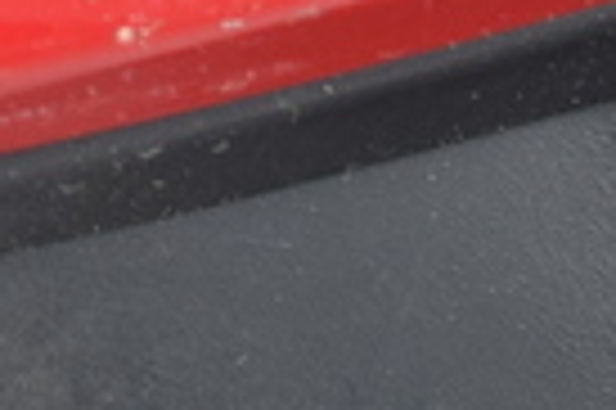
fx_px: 6529
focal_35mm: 382
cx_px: -652
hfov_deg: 5.3
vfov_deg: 3.5
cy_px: -939
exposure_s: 1/160
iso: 500
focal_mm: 34
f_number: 8
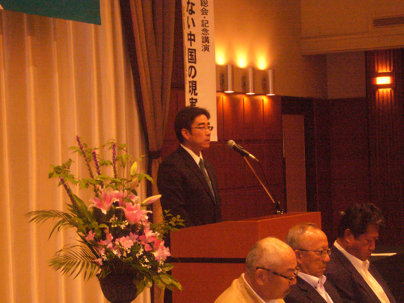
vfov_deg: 14.5
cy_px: 152
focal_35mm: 102
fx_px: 1190
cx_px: 202
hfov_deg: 19.3
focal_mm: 16.8
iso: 400
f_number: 5.6
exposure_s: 1/30
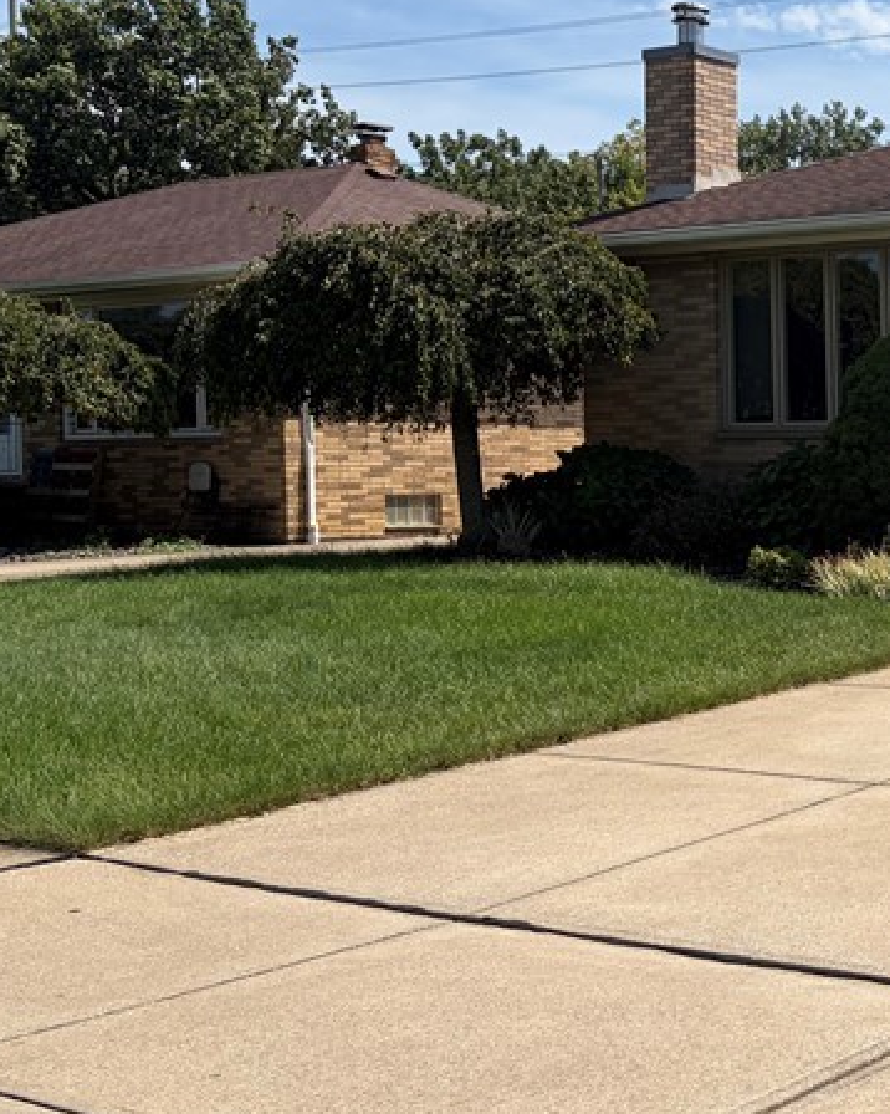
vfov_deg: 32.5
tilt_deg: -1.9
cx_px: 1166
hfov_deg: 23.2
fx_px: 1911
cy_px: 527
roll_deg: +0.3
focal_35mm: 58
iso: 50
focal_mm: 5.96
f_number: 1.6
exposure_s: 1/4329
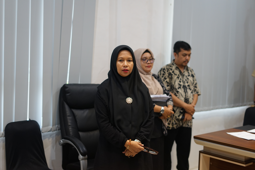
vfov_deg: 27.0
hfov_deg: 39.6
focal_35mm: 50
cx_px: 128
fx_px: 354
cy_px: 85
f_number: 2.2
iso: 640
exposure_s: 1/80
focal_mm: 50
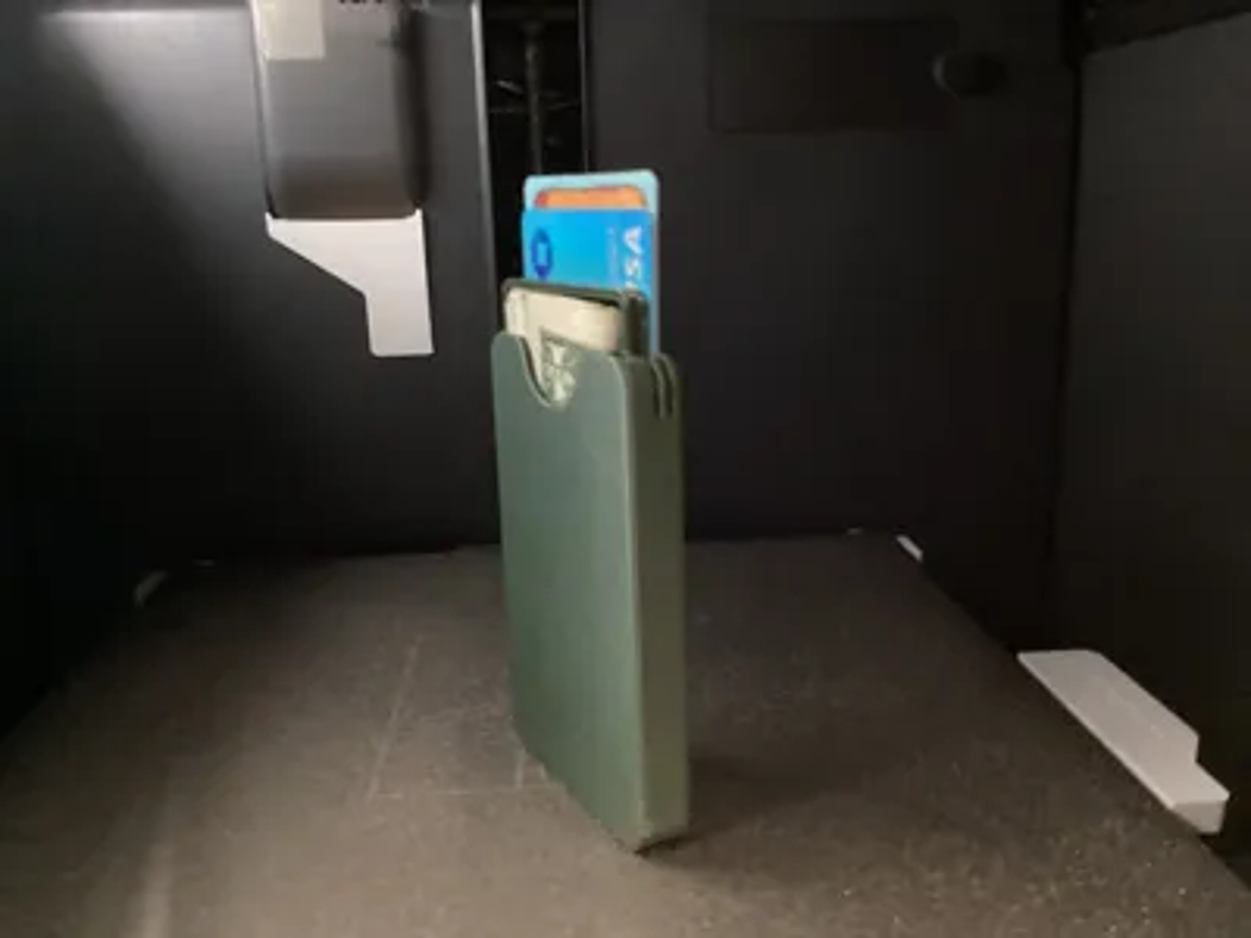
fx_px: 1120
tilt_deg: -14.2
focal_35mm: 31
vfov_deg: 45.4
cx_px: 626
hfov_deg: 58.4
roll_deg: +1.0
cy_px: 469
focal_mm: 3.3
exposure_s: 1/15
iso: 800
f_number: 2.4
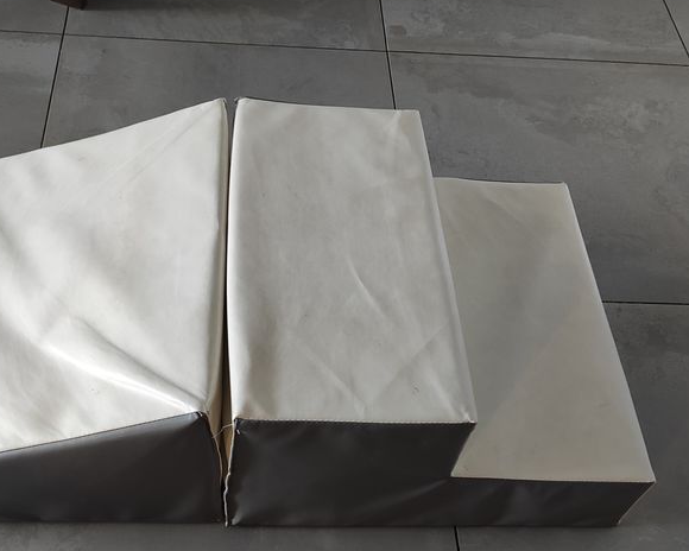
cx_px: 292
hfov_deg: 43.7
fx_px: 856
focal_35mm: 42
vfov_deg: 35.3
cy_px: 369
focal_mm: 5.43
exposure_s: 1/33
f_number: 1.89
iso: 537
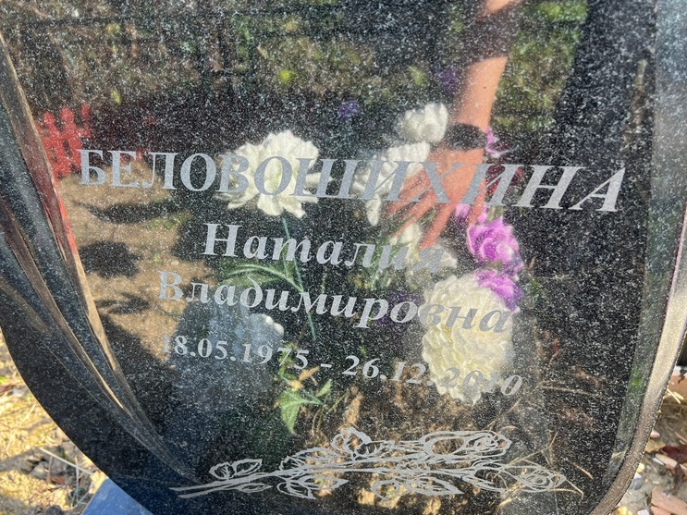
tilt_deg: -31.6
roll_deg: +3.9
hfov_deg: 63.4
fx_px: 556
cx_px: 319
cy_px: 240
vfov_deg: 49.7
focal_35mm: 28
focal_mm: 5.7
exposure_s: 1/214
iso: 40
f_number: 1.5
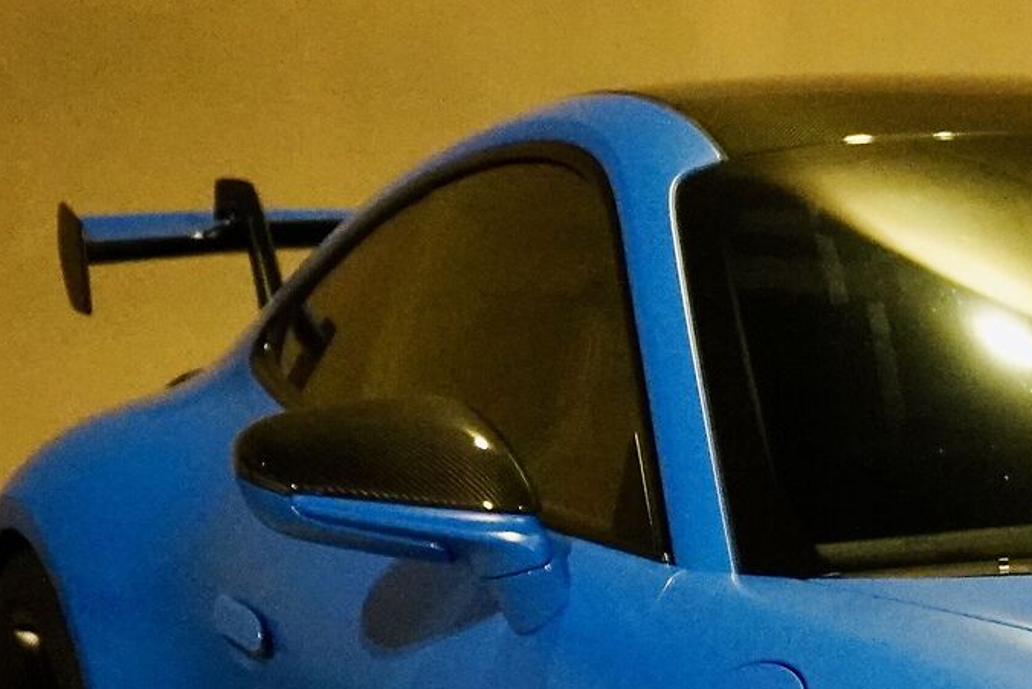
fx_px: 3205
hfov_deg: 16.3
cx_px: 1653
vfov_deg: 11.7
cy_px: 1040
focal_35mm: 112
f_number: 4
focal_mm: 21
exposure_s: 1/100
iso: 6400
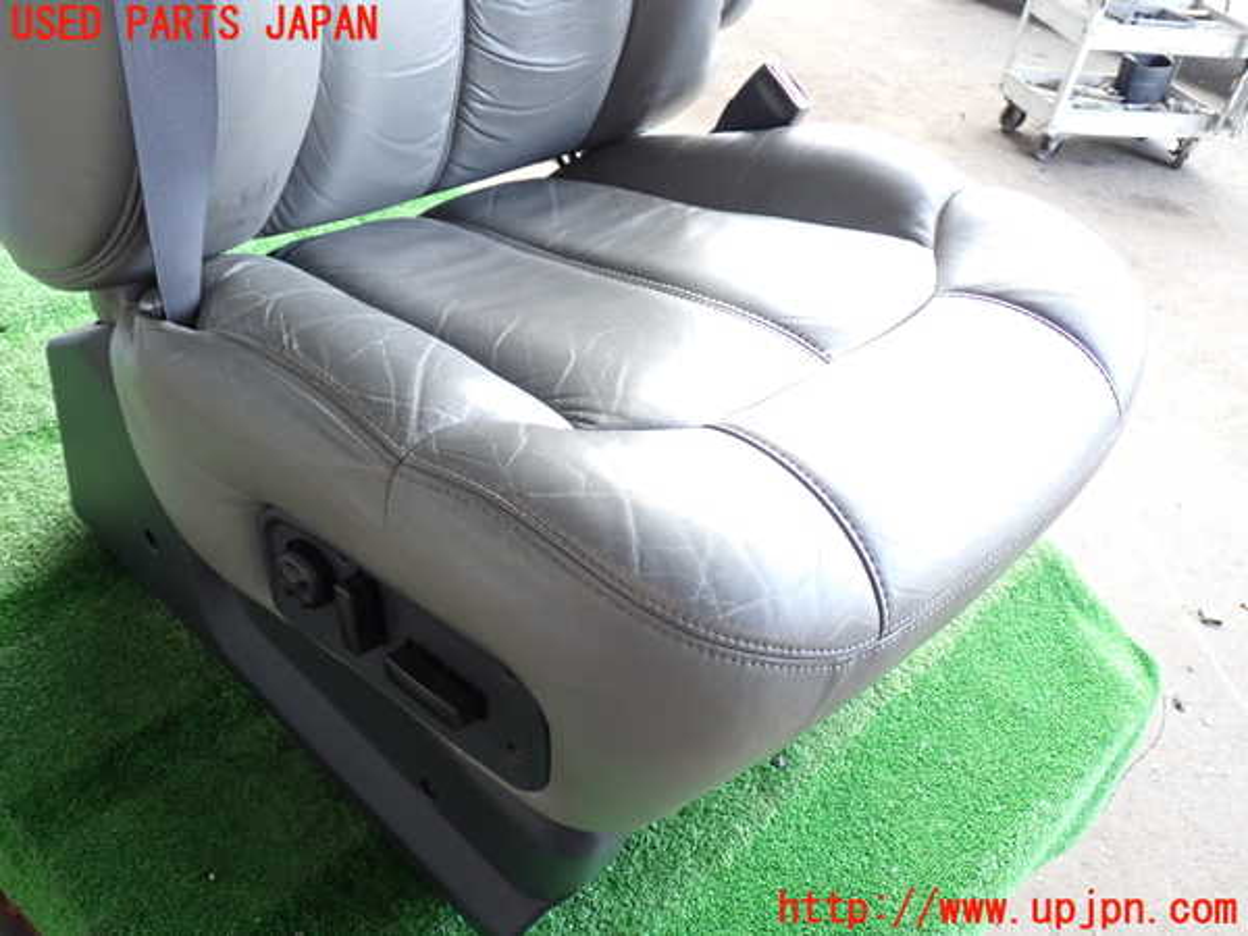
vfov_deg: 44.2
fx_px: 1154
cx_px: 624
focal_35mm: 32
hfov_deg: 56.8
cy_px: 468
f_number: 2.4
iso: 250
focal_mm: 5.79
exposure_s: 1/30
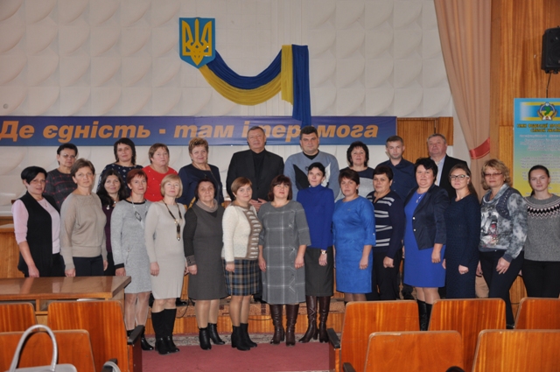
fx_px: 583
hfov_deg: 51.3
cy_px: 186
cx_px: 280
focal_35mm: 38
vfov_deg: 35.4
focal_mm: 25
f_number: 4
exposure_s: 1/60
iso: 400
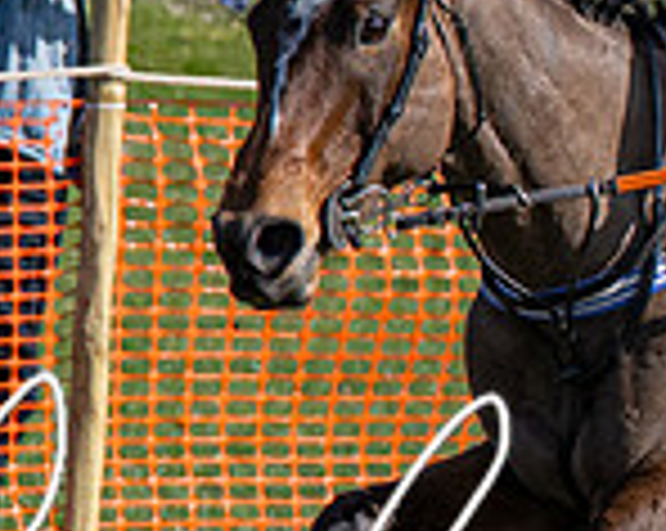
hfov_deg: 3.0
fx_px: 12520
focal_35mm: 636
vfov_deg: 2.4
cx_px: 675
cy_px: 232
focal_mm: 77
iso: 200
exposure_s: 1/2500
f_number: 4
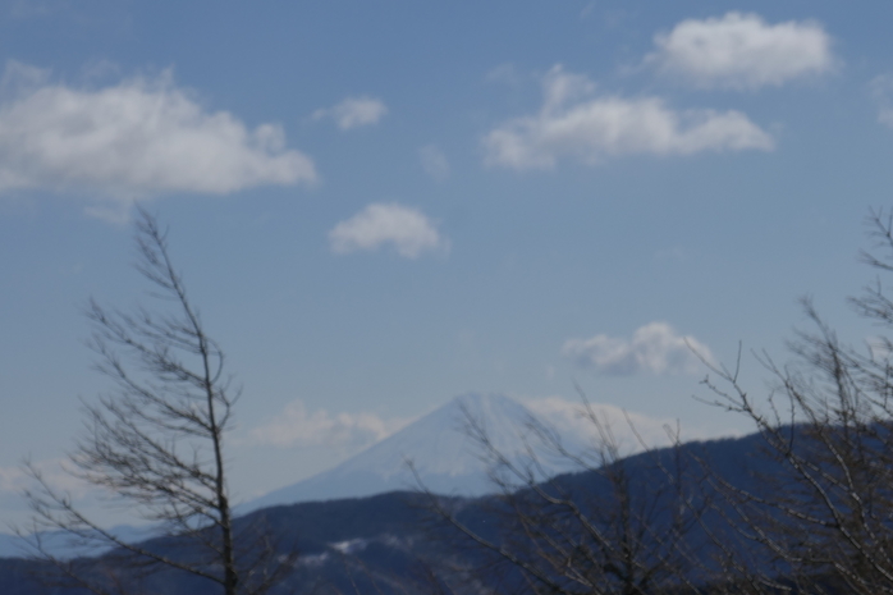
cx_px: 496
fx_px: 4464
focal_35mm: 180
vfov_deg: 7.6
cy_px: 269
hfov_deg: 11.4
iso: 125
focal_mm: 57.1
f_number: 8
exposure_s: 1/1300
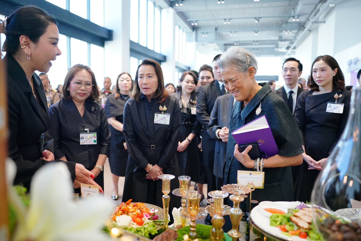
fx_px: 291
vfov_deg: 44.9
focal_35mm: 29
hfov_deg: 63.7
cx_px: 180
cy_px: 120
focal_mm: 29
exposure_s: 1/800
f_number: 2.8
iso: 5000
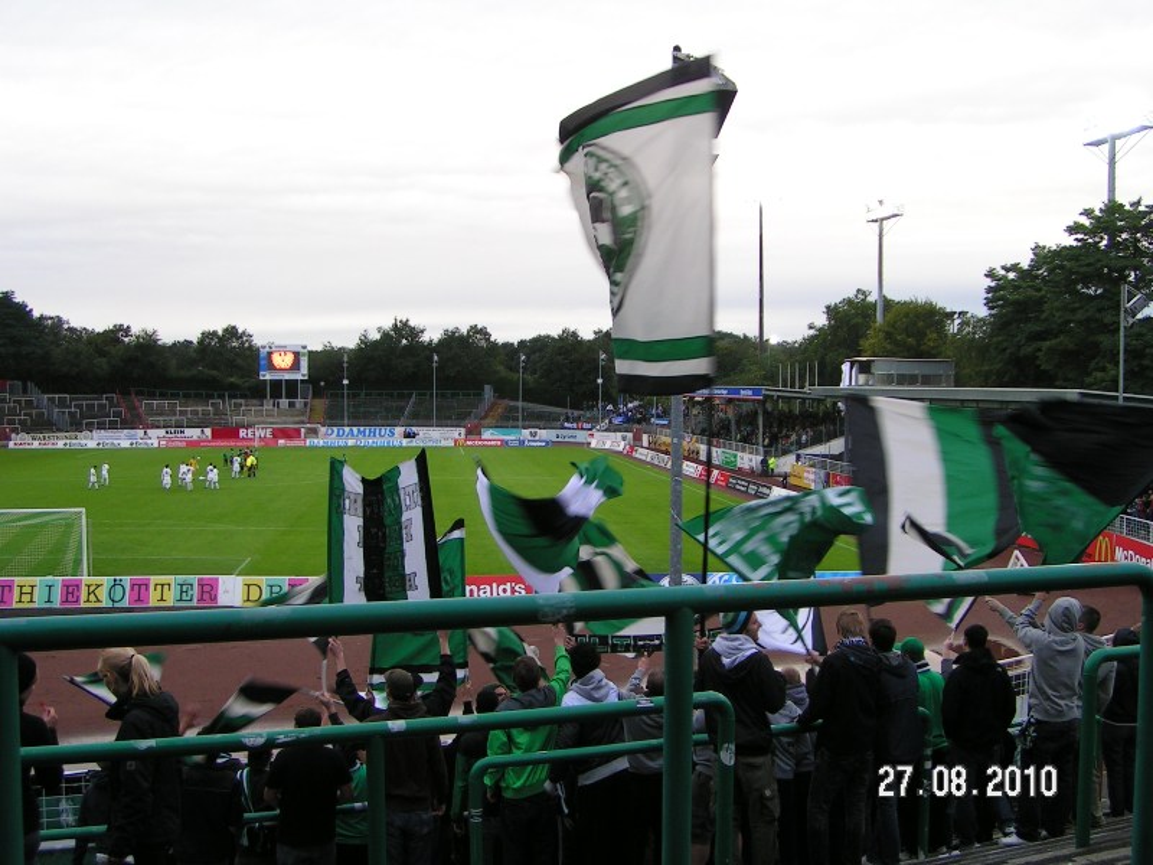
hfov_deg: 49.0
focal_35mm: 38
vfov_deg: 37.7
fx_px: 1266
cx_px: 576
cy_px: 432
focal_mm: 5.8
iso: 50
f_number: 3.5
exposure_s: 1/50
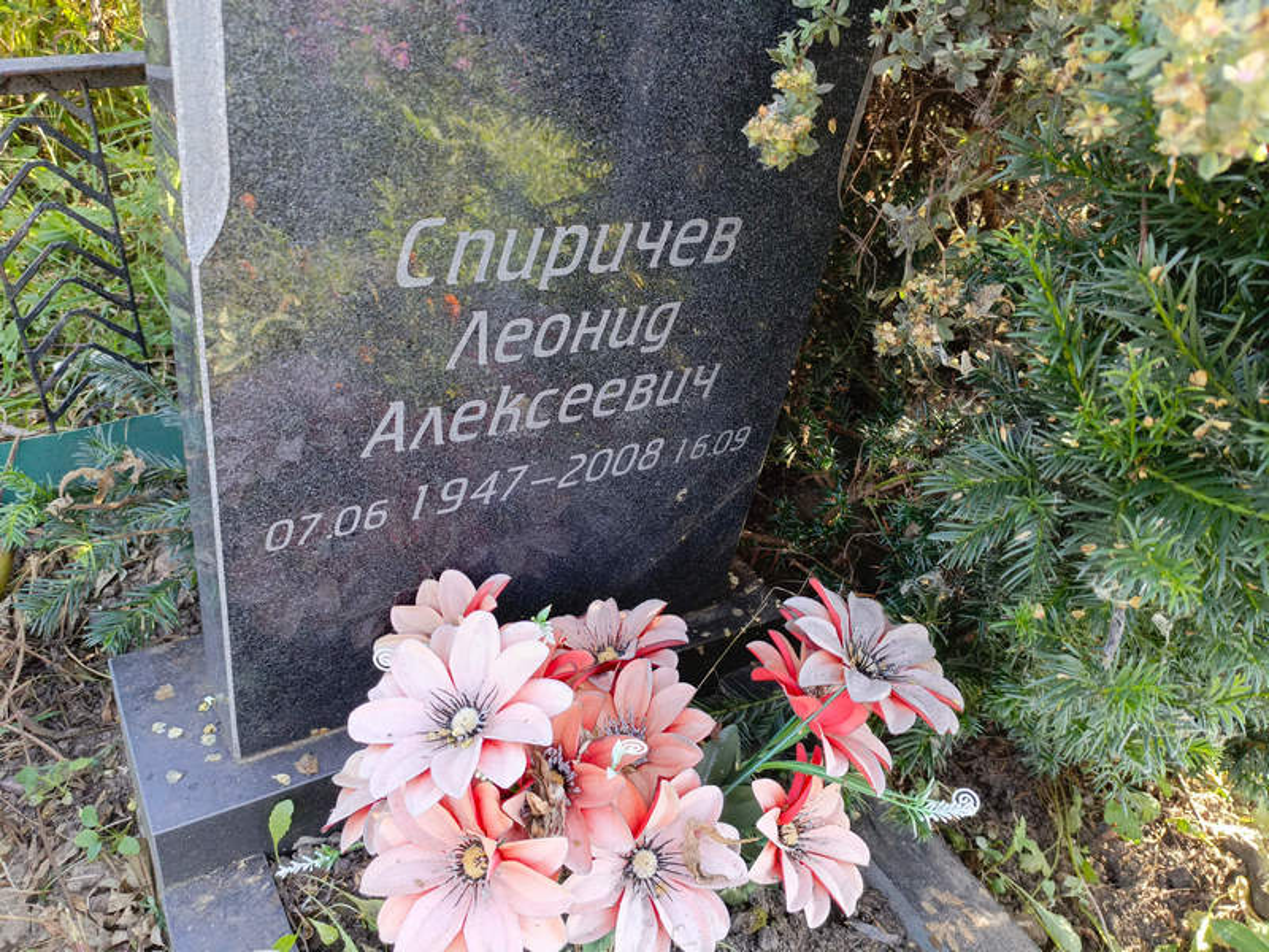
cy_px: 476
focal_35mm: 25
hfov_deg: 69.4
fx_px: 916
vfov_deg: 54.9
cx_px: 634
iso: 212
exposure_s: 1/100
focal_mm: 4.76
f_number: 1.69
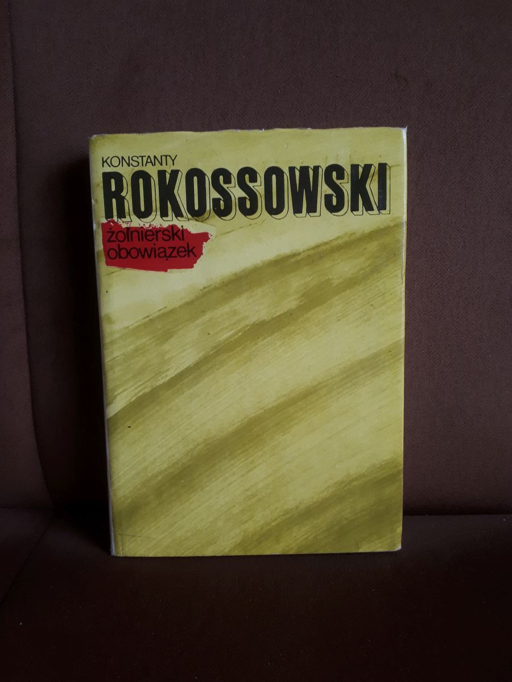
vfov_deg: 65.3
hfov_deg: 51.4
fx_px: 532
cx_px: 256
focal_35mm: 27
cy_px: 341
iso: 80
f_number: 1.9
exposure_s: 1/33
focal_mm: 3.6
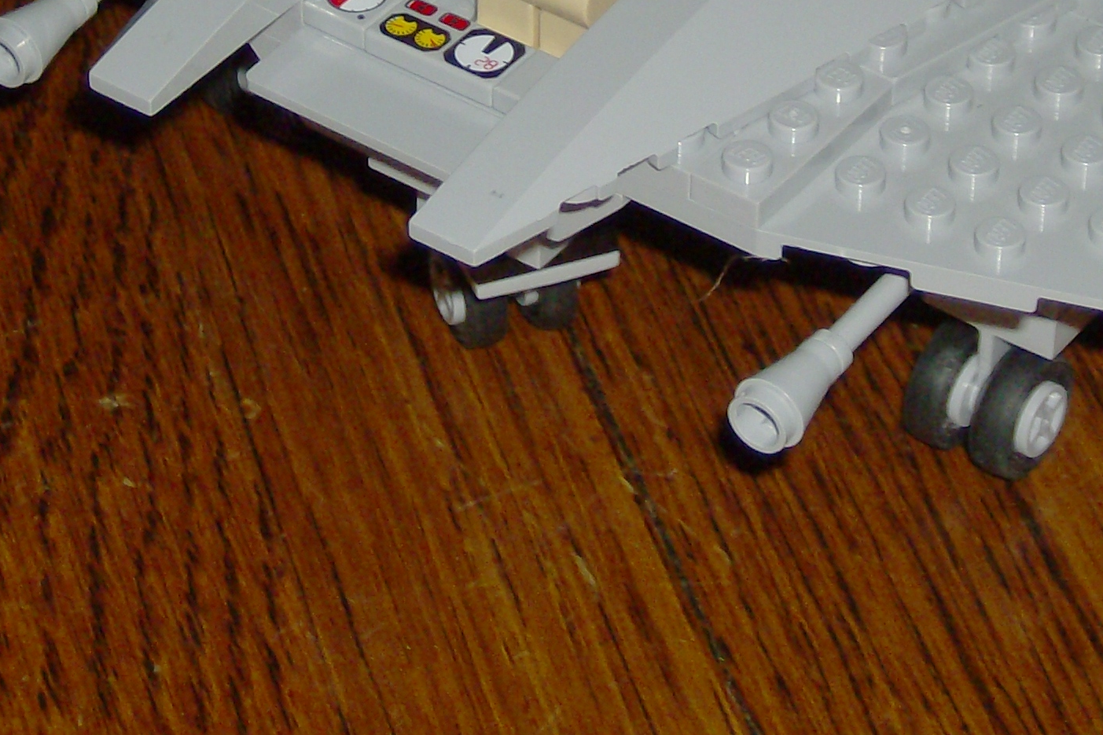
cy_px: -112
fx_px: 4840
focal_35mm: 158
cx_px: 739
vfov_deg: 8.6
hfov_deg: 13.0
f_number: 3.7
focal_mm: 11.6
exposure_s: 1/91.3
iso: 200
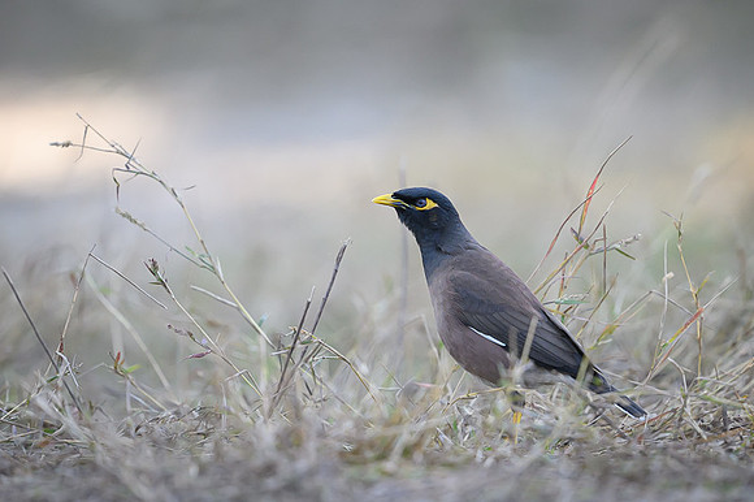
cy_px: 247
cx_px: 443
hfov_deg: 2.5
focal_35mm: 840
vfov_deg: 1.6
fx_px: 17580
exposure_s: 1/2000
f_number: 2.8
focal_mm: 400
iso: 1000
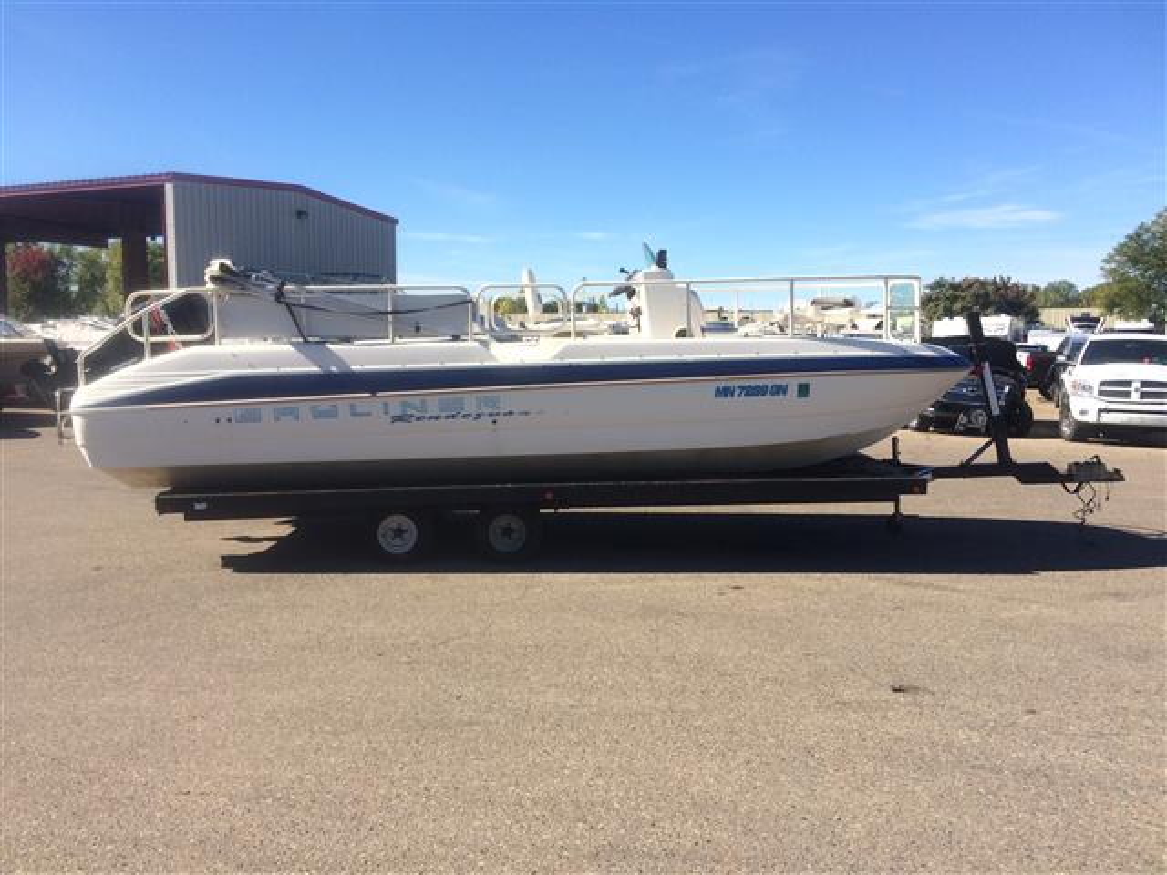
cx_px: 584
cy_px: 438
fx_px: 978
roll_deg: +0.9
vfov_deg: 48.2
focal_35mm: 29
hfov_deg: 61.7
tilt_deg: -6.7
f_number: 2.2
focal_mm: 4.15
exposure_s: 1/1466
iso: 32
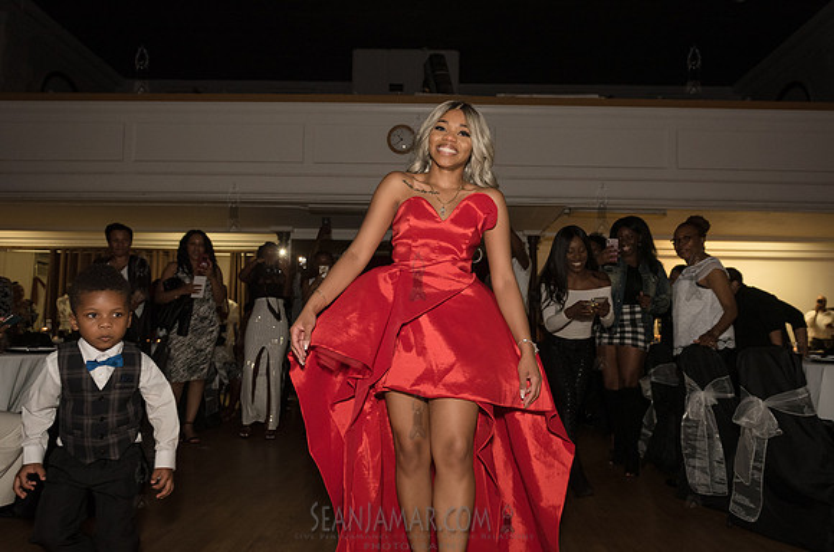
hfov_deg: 67.0
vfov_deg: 47.4
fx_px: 630
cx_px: 435
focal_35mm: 27
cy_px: 284
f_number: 4
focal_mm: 24
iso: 2000
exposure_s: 1/320
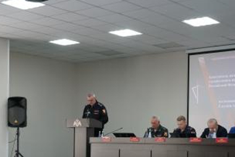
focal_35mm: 80
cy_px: 140
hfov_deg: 25.3
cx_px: 90
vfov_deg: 16.8
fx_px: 522
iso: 1000
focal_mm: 27
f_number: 4.5
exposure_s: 1/160
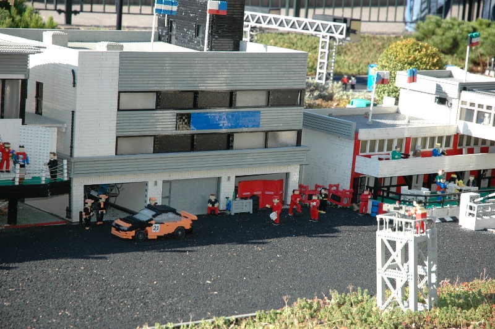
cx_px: 248
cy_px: 164
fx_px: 1443
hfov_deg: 19.5
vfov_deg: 13.0
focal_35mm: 105
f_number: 4.5
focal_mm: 70
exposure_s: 1/200
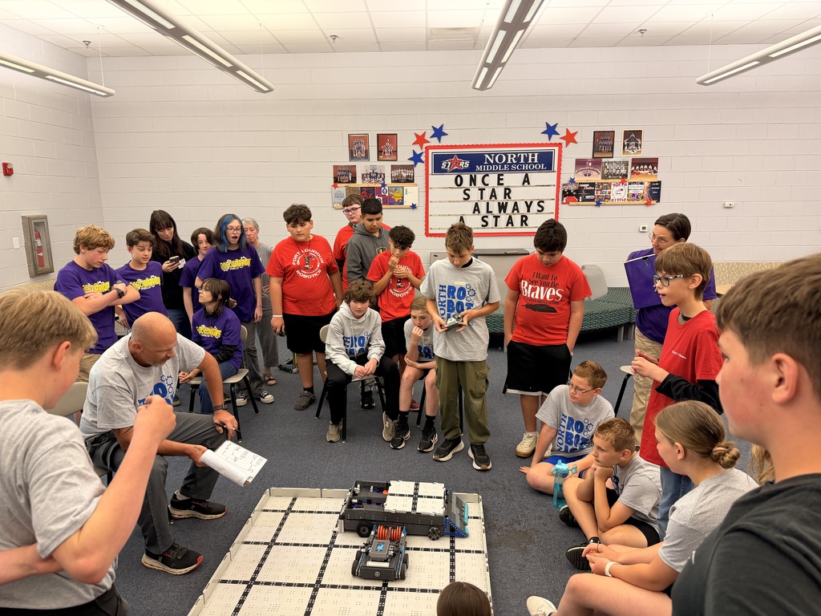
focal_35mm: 24
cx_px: 410
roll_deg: +1.4
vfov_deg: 56.8
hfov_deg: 71.6
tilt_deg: -11.0
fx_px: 569
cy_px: 308
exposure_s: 1/60
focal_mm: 6.76
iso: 160
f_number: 1.78
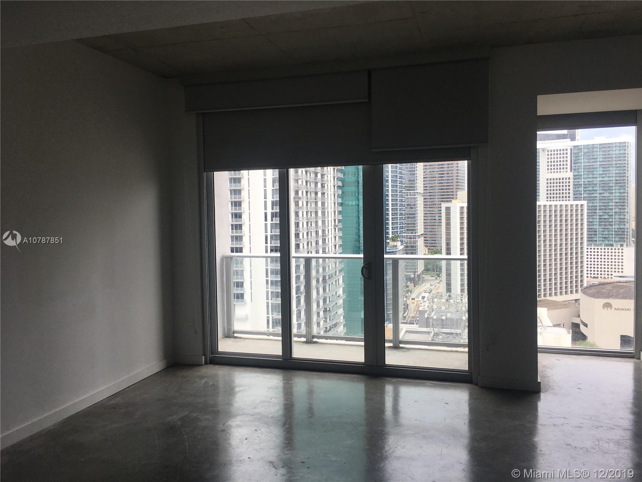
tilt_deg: -0.5
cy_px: 241
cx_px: 321
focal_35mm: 29
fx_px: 538
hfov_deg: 61.7
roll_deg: +1.2
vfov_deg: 48.2
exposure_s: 1/203
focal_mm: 4.15
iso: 25
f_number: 2.2
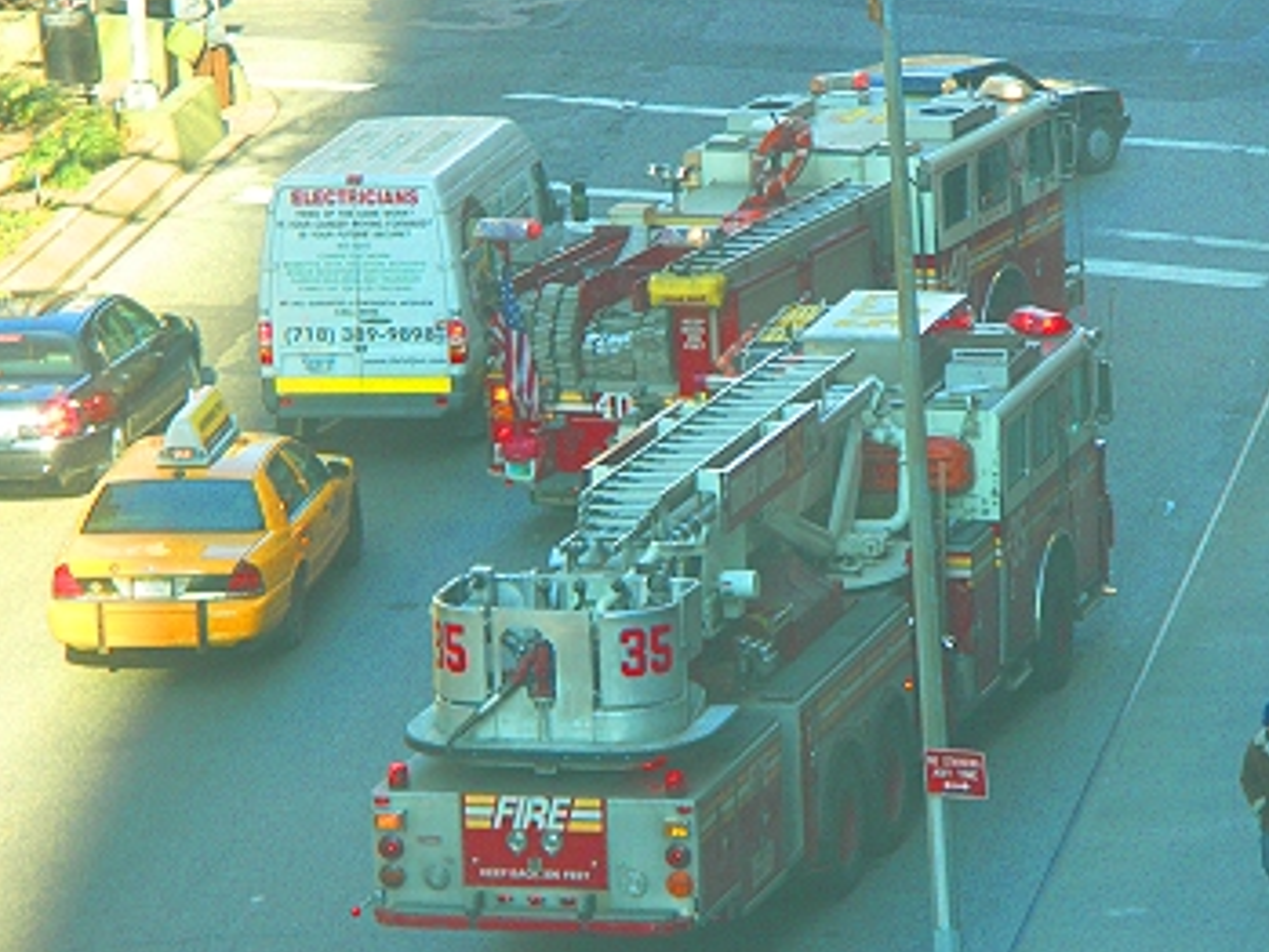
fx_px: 10085
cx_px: 774
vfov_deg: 5.4
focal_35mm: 275
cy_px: 509
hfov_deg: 7.2
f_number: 3.5
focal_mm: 50.8
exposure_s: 1/125
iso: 100
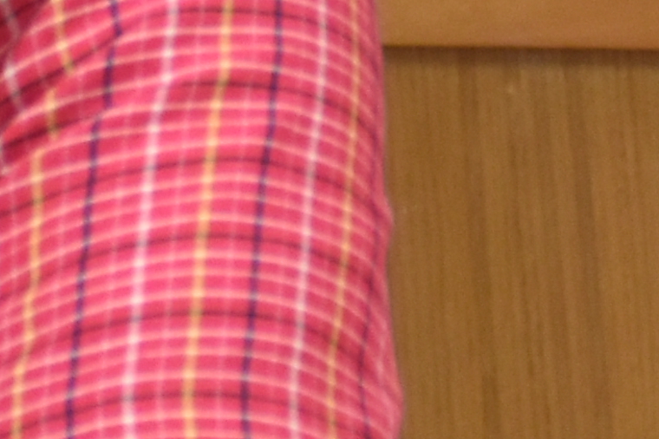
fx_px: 14308
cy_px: -77
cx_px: 776
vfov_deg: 1.8
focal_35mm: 782
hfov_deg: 2.6
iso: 800
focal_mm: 66
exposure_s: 1/40
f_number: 5
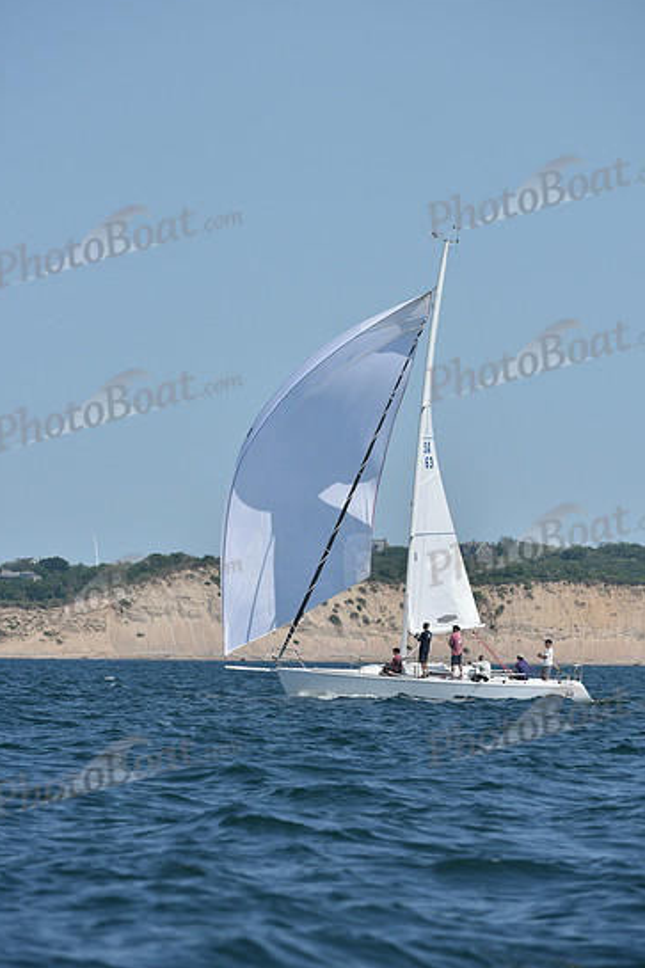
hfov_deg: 3.8
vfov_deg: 5.7
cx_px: 335
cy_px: 474
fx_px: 9734
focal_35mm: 362
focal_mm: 340
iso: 320
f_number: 8
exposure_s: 1/1600
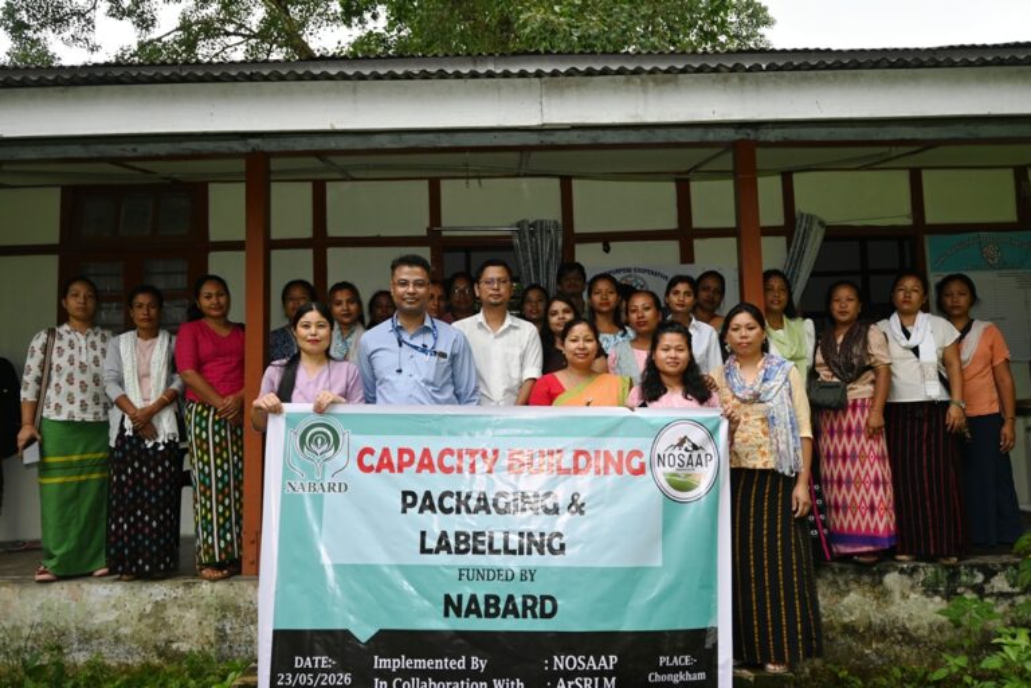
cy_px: 344
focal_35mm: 29
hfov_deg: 63.2
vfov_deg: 44.6
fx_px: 838
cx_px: 516
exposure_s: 1/125
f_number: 3.8
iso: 100
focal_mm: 19.5
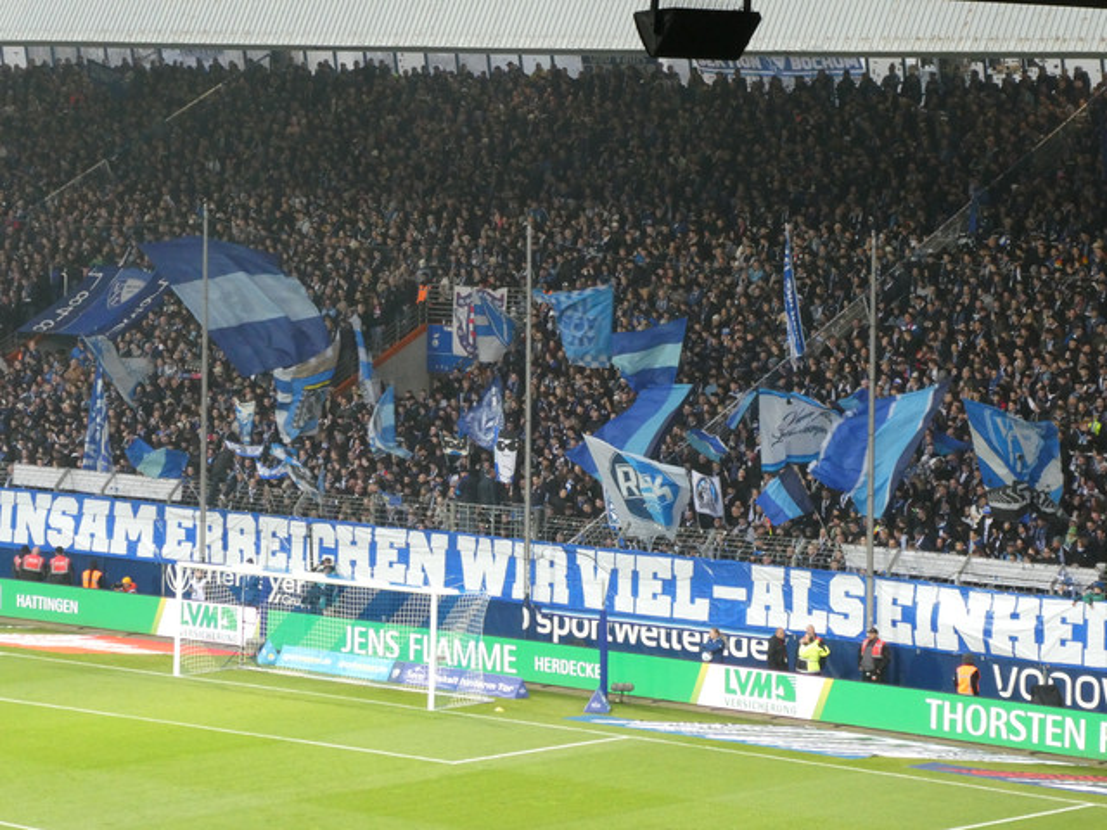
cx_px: 554
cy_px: 415
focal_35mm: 135
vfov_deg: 11.0
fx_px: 4317
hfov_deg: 14.6
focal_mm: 24.2
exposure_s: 1/80
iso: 640
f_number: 5.3
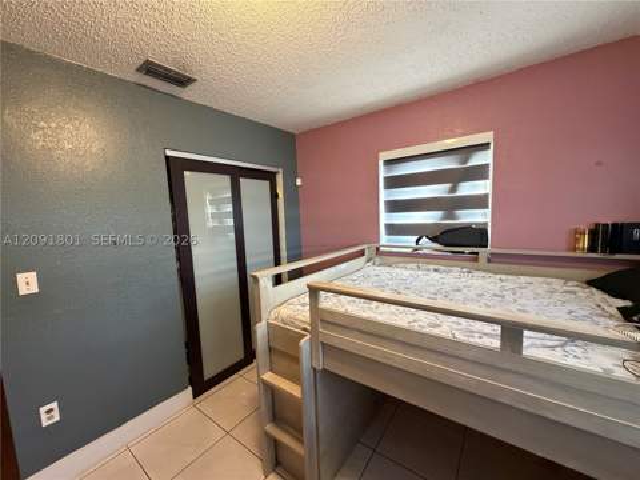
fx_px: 259
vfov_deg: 85.7
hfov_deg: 102.1
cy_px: 240
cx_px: 320
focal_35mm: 14
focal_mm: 2.22
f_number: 2.2
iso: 640
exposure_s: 1/60
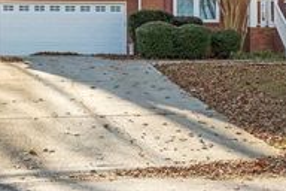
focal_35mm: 78
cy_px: 37
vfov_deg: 17.3
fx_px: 620
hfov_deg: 25.3
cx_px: 252
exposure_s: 1/400
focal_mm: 30
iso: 500
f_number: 8
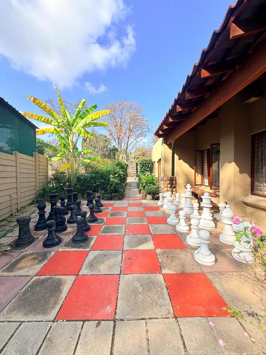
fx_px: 143
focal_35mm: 14
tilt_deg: -1.9
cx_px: 133
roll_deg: +0.6
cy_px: 178
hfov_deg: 85.7
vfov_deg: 102.1
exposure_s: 1/799
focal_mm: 2.22
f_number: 2.2
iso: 50
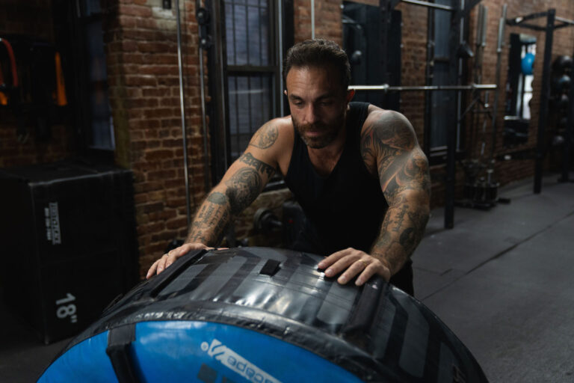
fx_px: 510
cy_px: 192
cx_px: 287
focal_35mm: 32
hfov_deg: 58.7
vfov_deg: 41.1
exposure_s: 1/250
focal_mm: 32
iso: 2000
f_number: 2.8
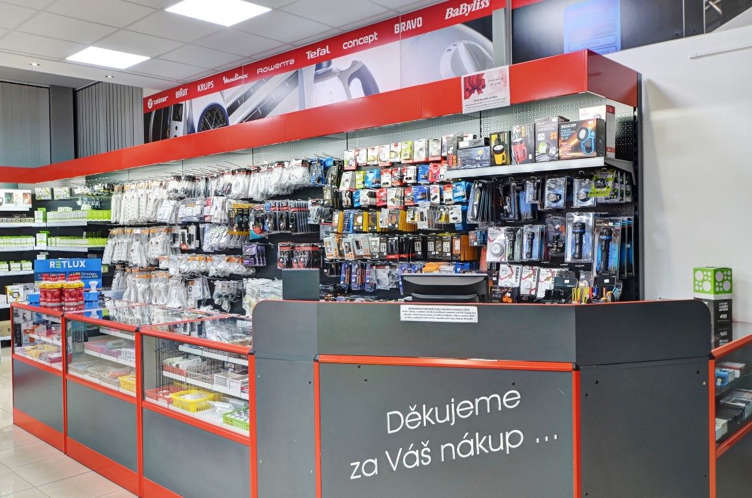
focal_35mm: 30
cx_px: 376
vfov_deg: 43.4
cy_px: 249
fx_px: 625
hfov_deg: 62.0
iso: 200
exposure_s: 1/5
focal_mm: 20
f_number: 10
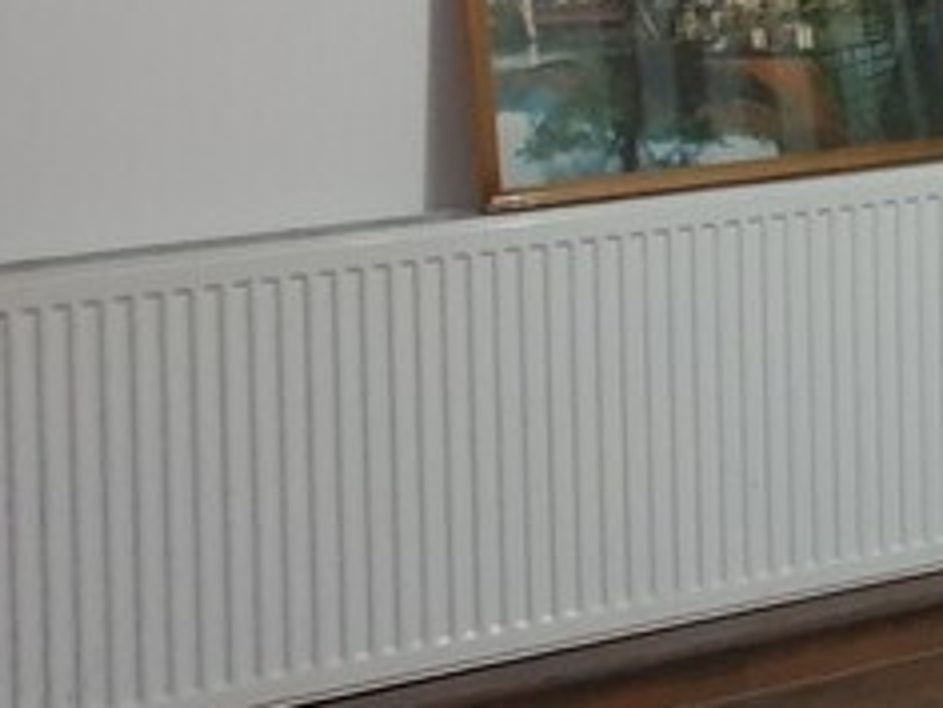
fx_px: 3078
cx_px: 1942
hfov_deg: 14.3
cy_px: -180
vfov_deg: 12.7
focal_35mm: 113
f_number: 1.5
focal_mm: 4.3
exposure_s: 1/17
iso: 320
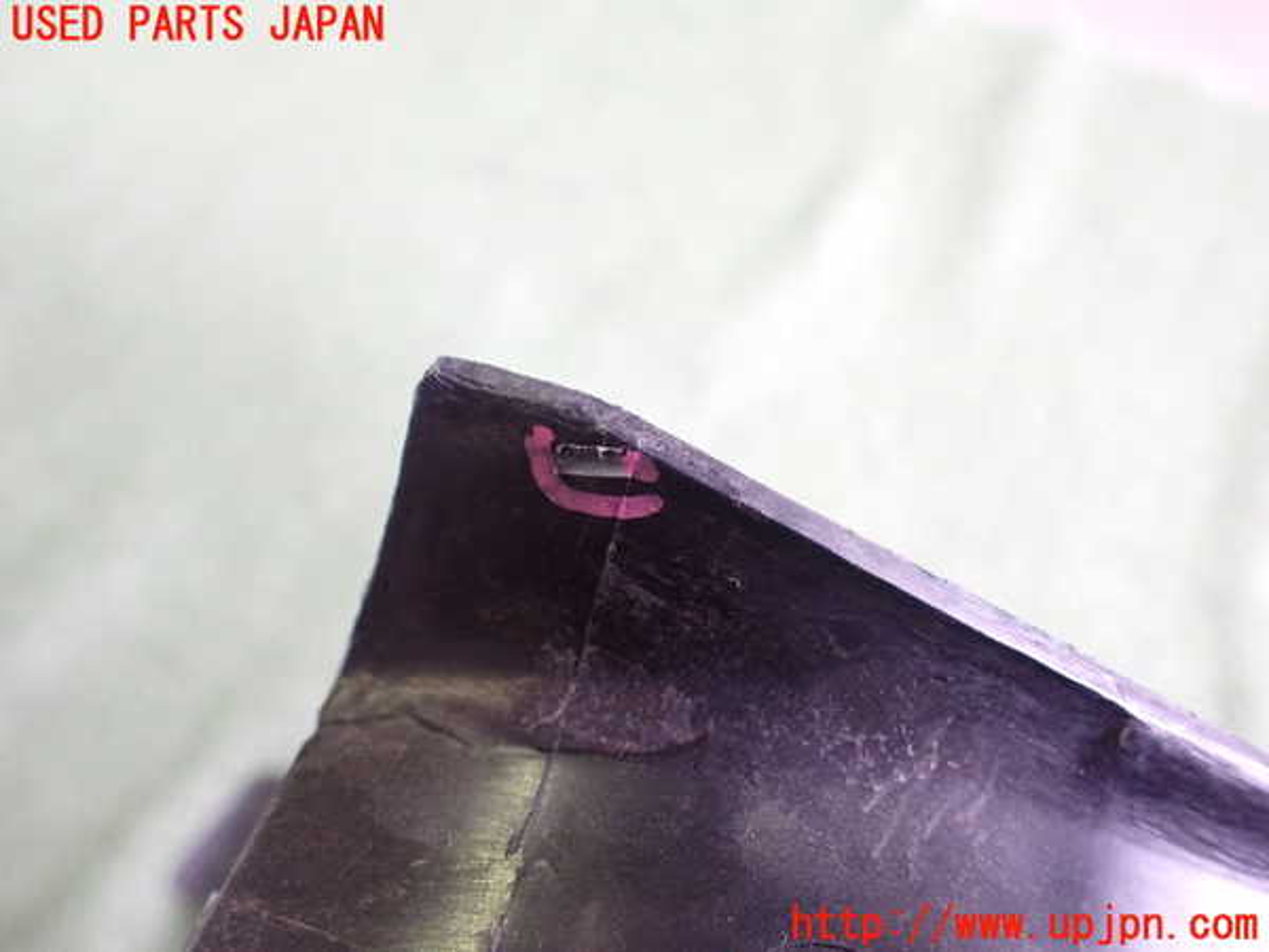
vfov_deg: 46.8
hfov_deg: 60.0
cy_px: 476
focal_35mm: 30
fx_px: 1100
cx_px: 634
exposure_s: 1/50
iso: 800
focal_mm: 5.4
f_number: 2.3
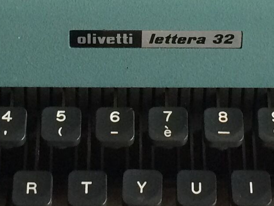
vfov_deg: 9.7
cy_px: -25
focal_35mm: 151
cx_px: 155
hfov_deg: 13.1
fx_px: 1195
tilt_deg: -59.1
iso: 200
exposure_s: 1/33
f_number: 2.2
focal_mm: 4.15
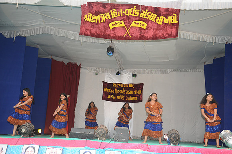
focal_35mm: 45
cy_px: 77
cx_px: 116
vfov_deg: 29.8
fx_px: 290
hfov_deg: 43.7
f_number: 5.6
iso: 320
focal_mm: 30
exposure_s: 1/125
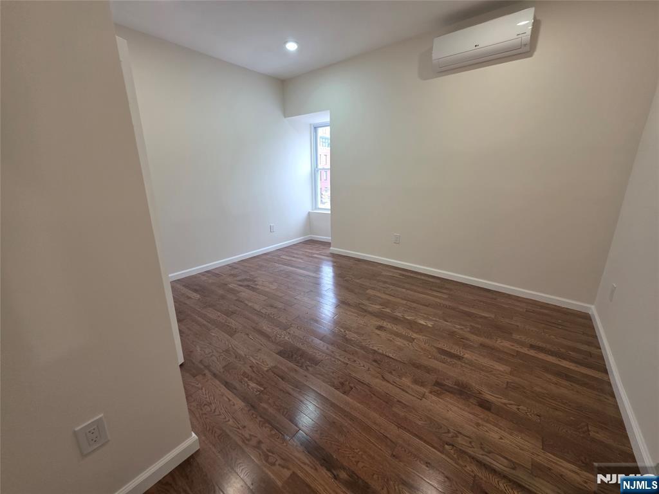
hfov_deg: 106.2
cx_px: 330
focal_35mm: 13
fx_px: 247
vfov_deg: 89.9
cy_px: 247
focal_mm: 2.2
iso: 125
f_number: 1.9
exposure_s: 1/120
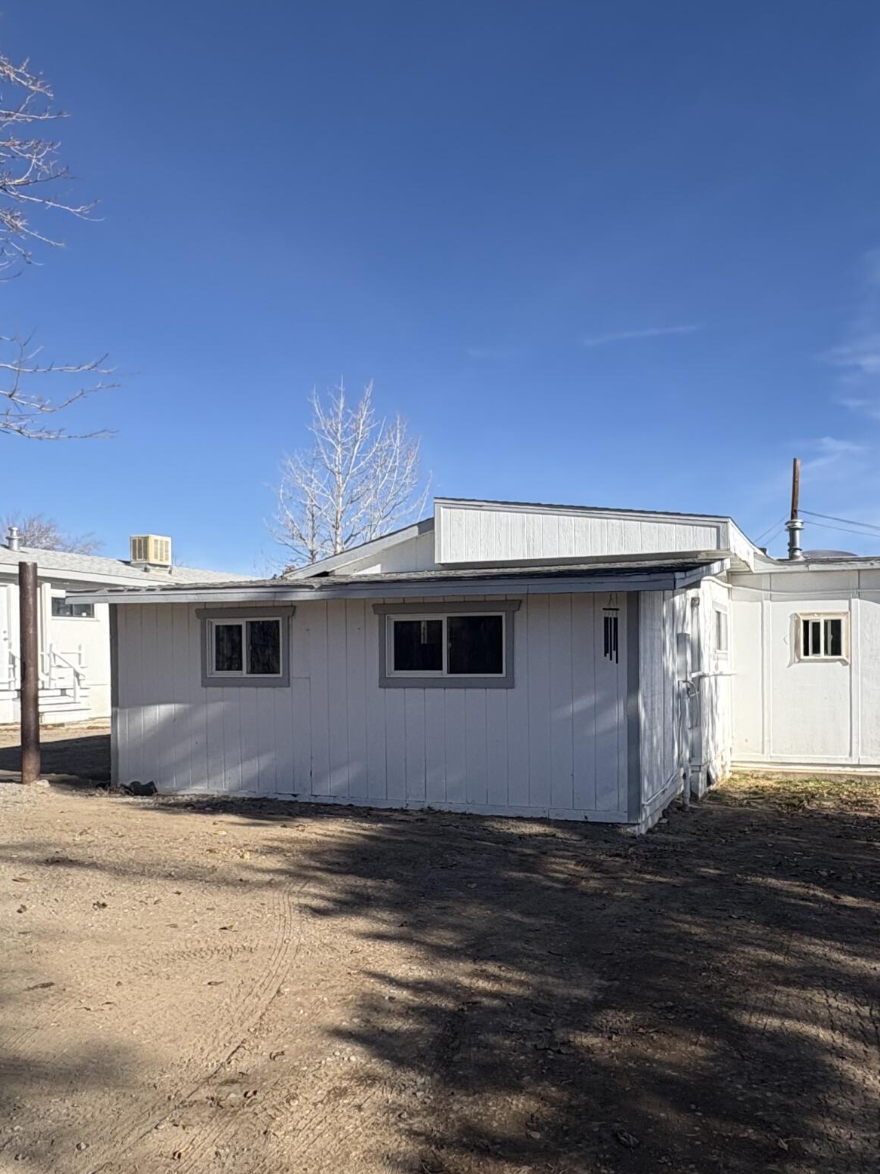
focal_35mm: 27
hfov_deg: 50.9
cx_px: 541
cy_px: 666
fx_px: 915
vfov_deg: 65.0
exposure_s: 1/2208
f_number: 2.2
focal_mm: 2.22
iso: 50
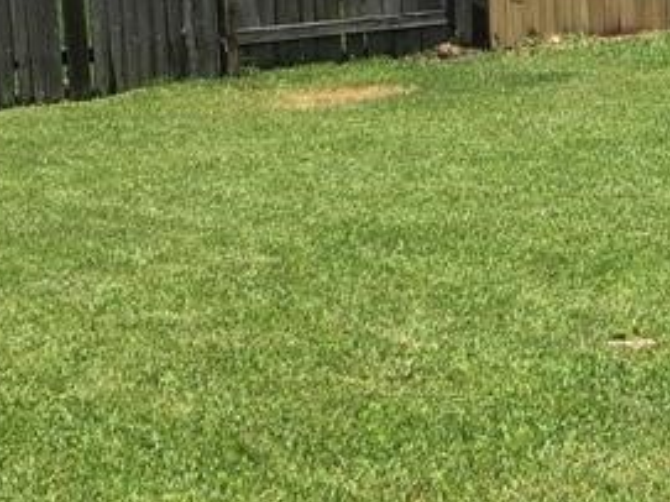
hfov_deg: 16.6
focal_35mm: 117
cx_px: 635
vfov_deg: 12.6
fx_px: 2264
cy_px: 111
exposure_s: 1/1164
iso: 25
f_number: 2.4
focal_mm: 3.3
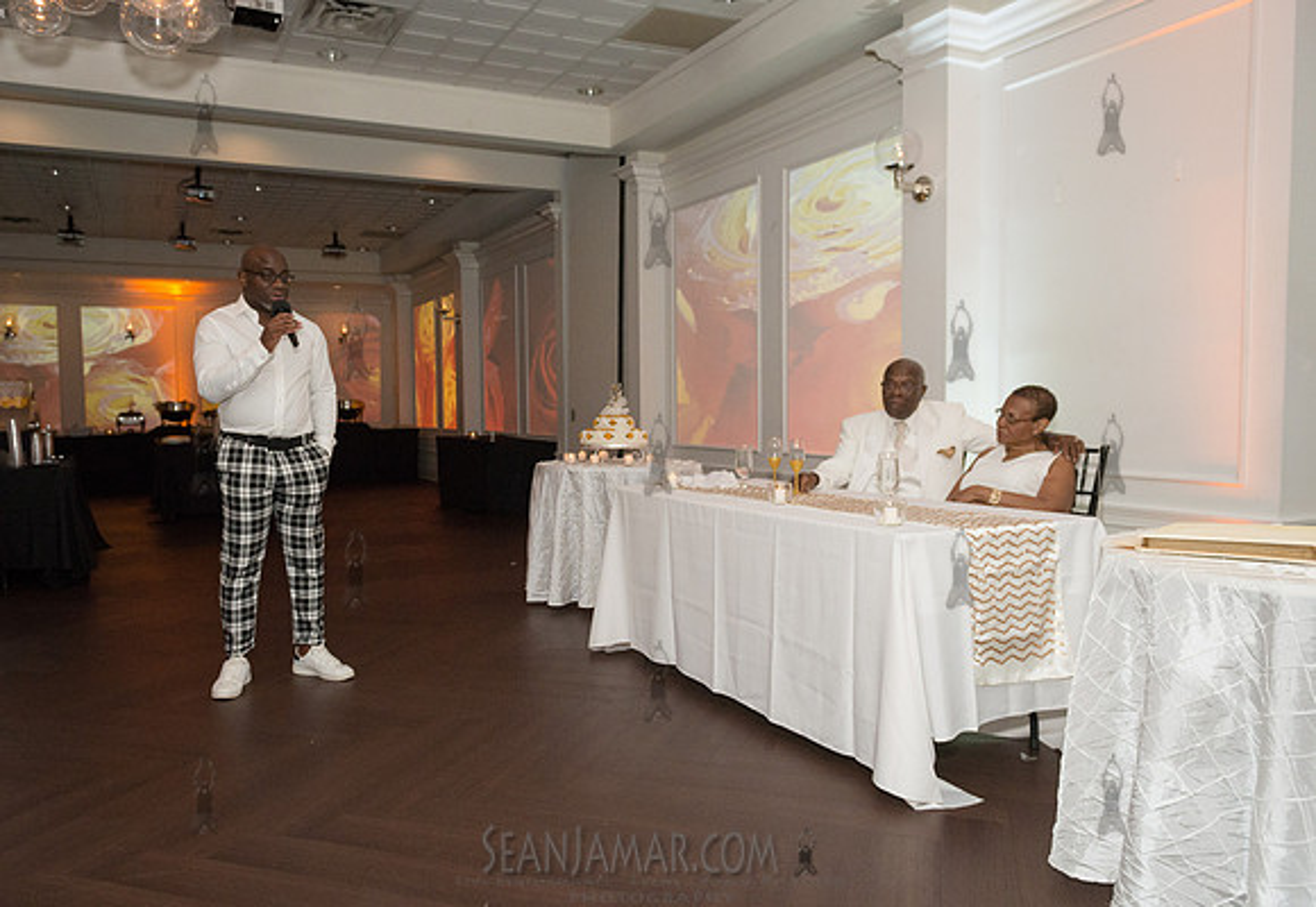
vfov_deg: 49.6
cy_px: 464
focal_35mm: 27
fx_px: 981
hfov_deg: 67.6
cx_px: 601
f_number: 4
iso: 2500
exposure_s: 1/500
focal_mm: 24
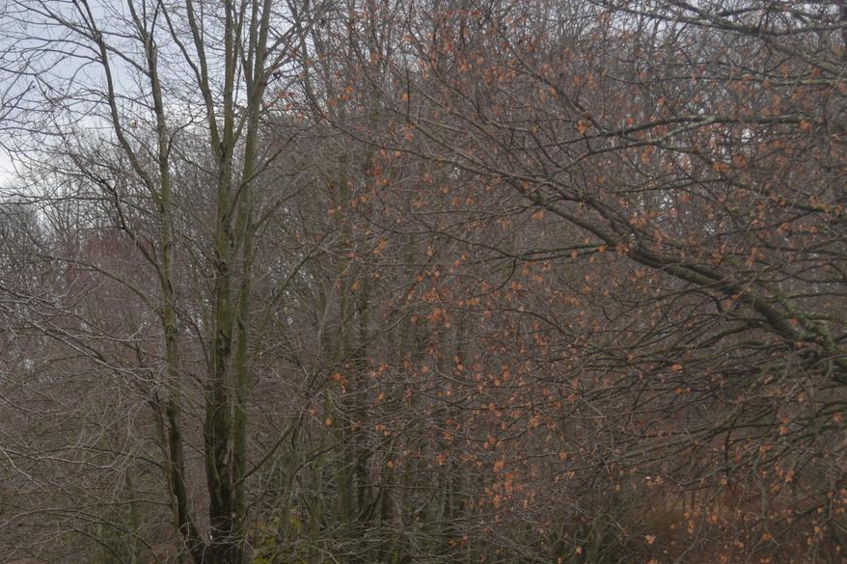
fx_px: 2964
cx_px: 326
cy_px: 537
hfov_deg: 16.2
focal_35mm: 126
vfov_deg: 10.8
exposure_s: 1/200
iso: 140
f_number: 5
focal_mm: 36
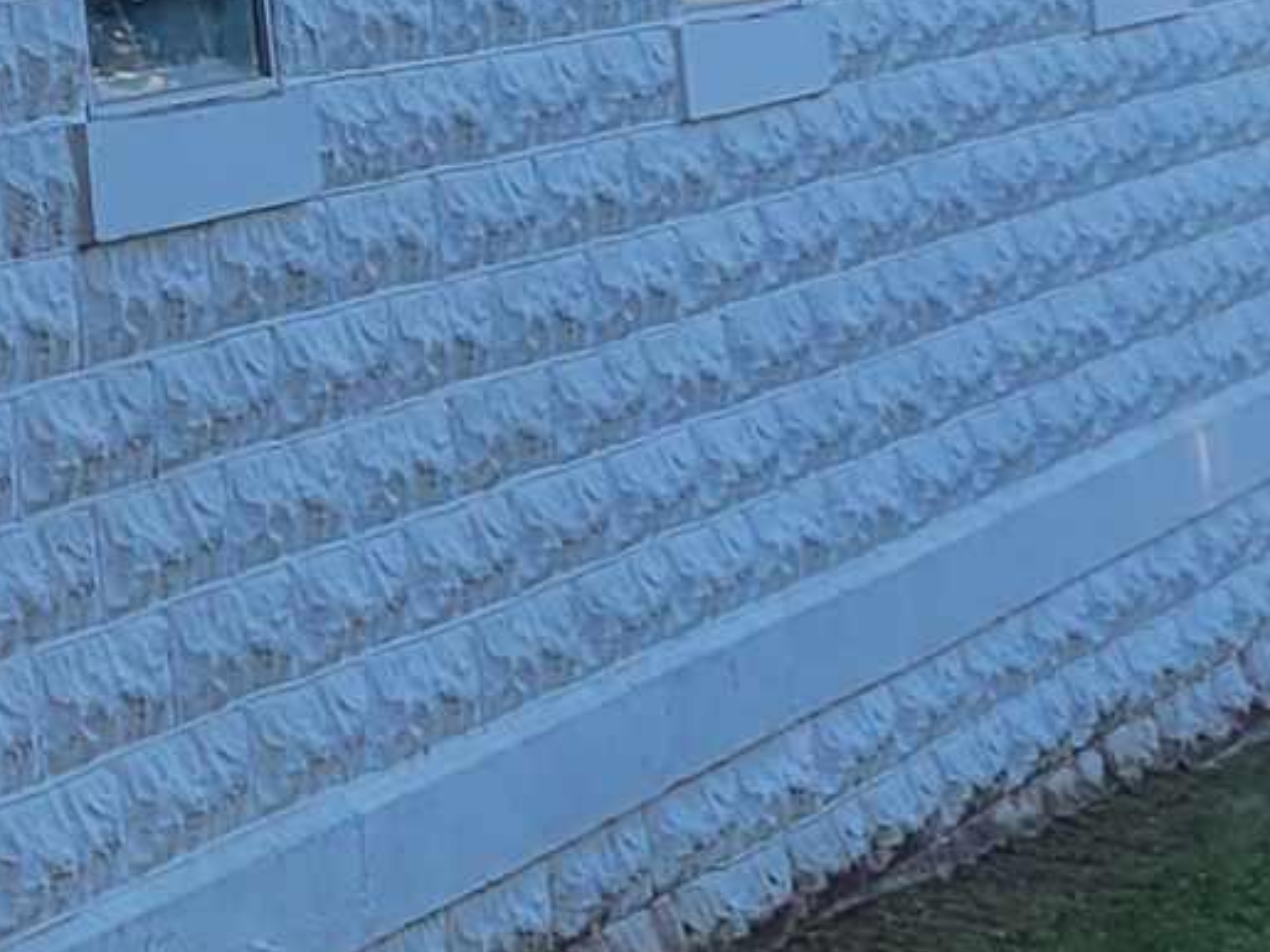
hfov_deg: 10.6
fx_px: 5685
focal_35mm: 155
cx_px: -1923
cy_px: -646
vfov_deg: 9.2
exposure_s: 1/313
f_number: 1.8
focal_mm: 5.4
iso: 40
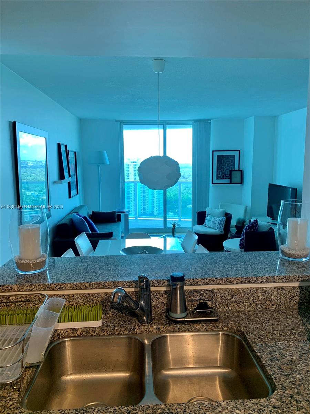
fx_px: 310
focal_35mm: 26
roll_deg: +0.4
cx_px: 155
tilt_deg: -7.1
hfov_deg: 53.1
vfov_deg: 67.3
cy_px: 207
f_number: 1.8
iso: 100
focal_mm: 4.25
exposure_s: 1/120
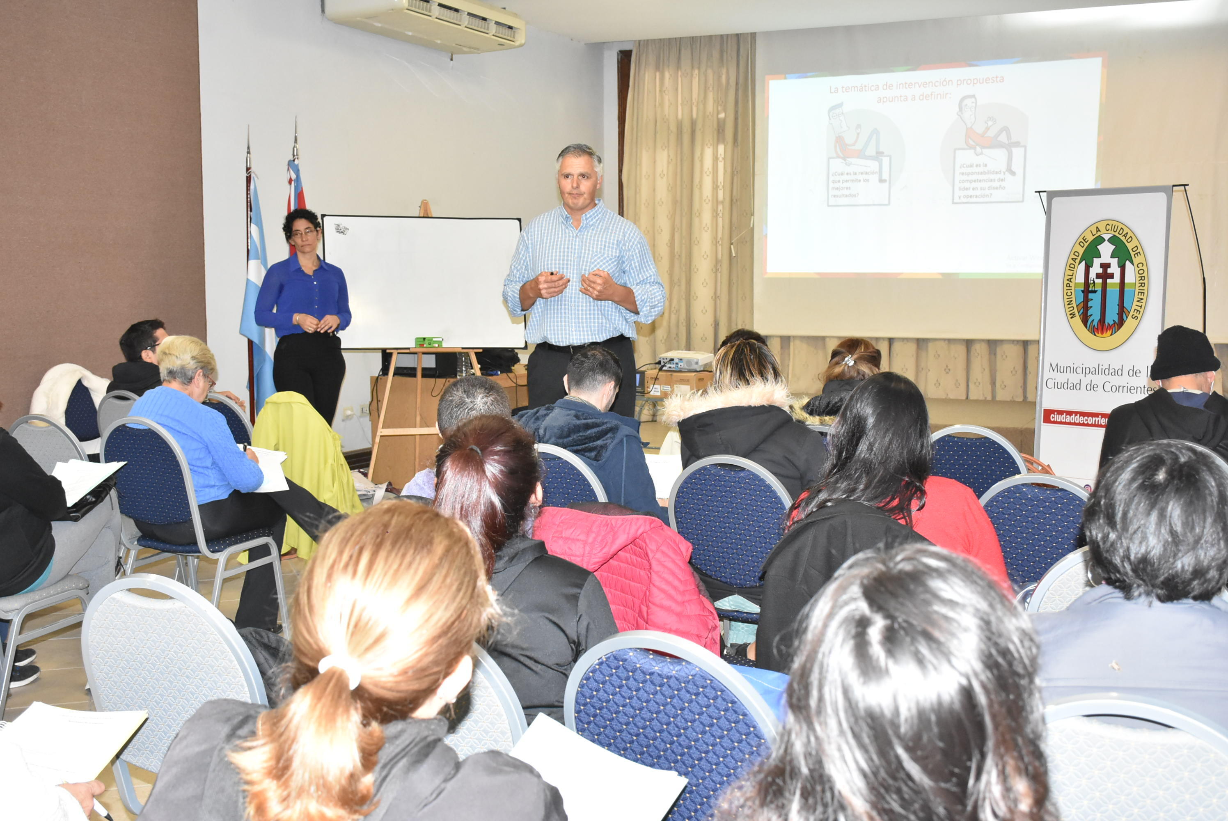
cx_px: 614
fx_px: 1383
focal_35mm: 40
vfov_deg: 33.1
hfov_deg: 47.9
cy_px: 410
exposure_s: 1/60
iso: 2500
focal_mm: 27
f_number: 6.3
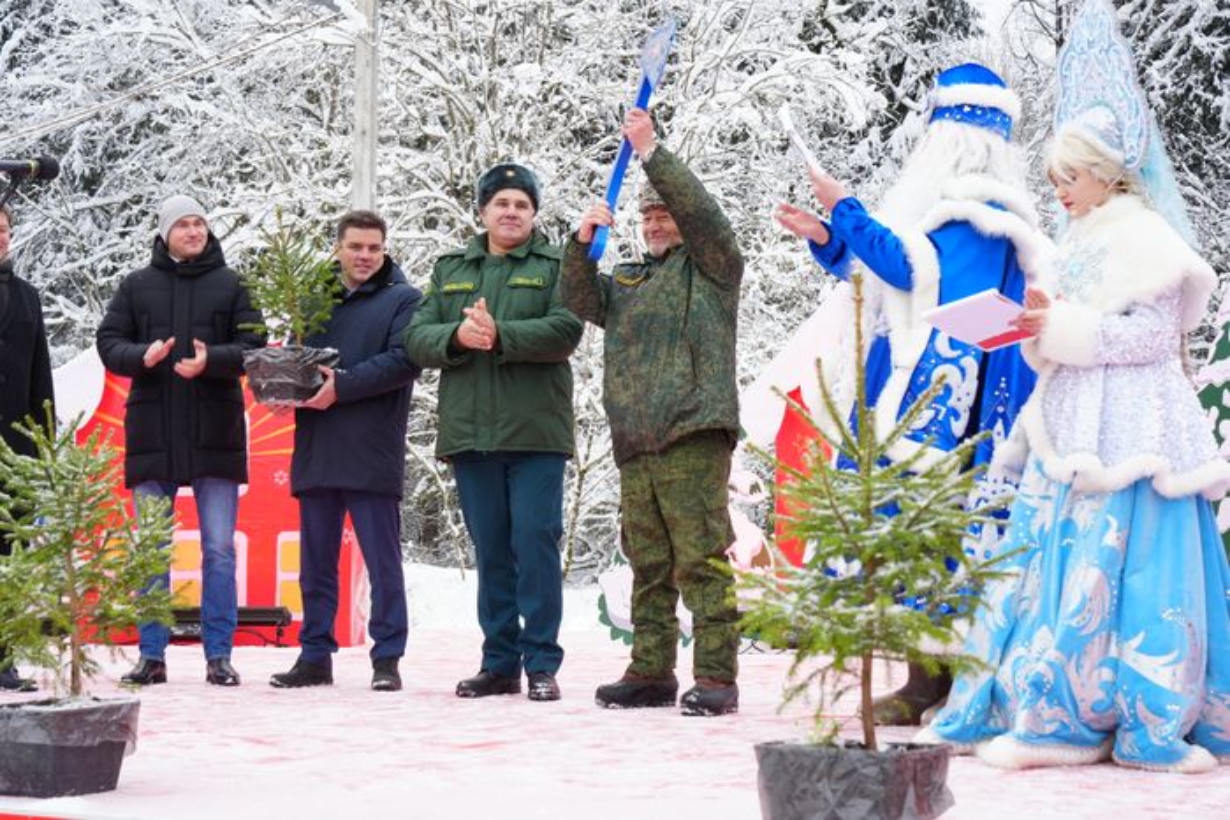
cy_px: 410
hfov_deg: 35.1
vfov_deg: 23.8
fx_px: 1947
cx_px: 615
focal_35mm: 57
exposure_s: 1/80
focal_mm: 57
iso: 640
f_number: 9
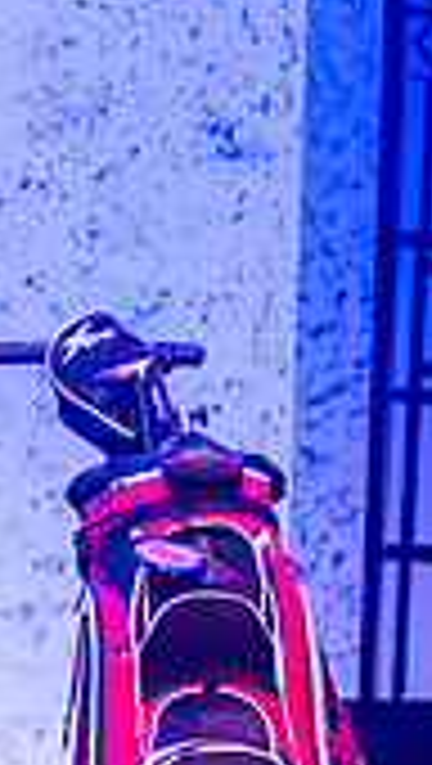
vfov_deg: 8.6
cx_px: -864
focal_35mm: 250
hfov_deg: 4.7
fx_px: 5076
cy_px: 518
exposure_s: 1/160
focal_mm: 70
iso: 1000
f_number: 2.8
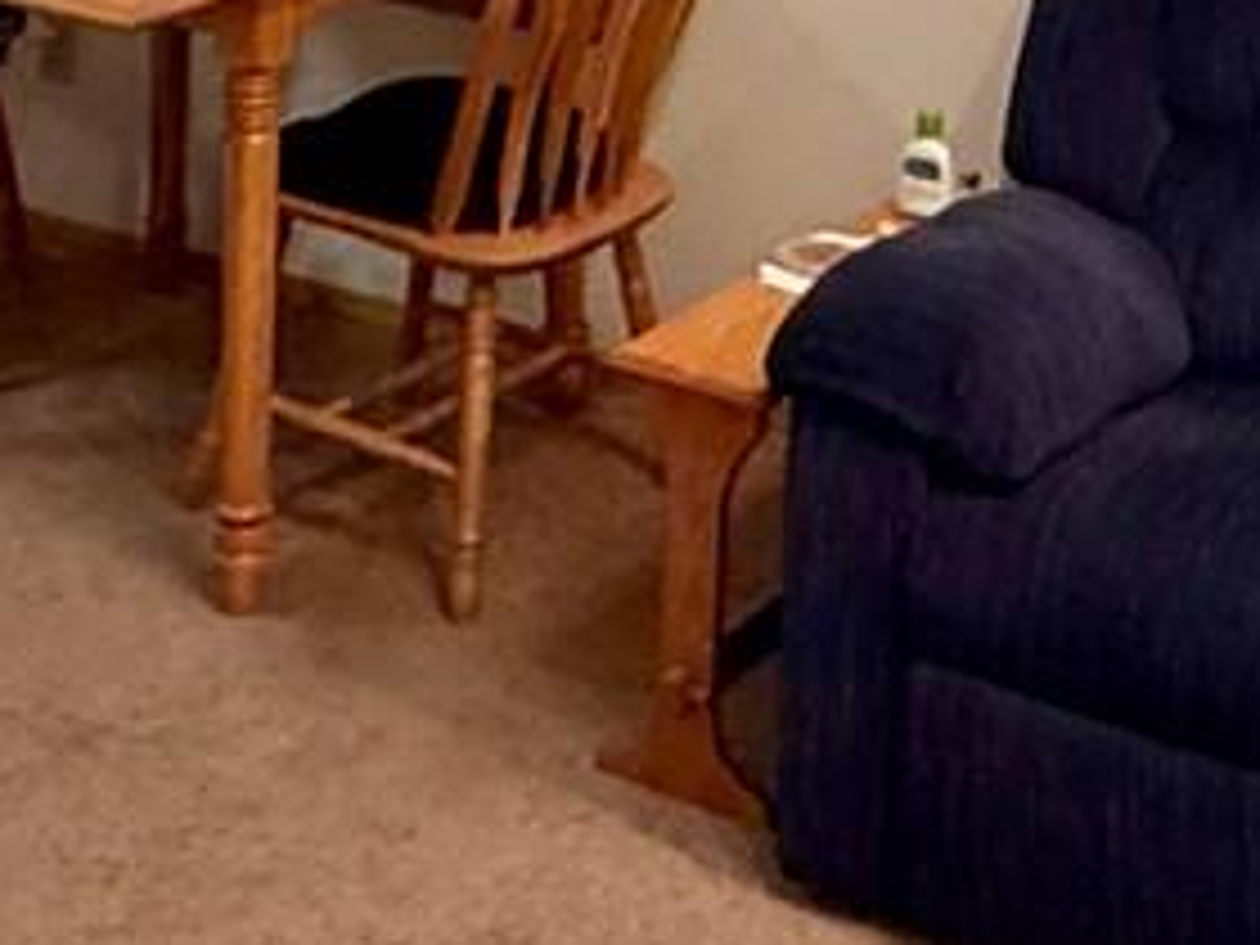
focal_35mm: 80
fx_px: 2912
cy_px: -360
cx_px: 639
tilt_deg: -7.2
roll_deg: -2.9
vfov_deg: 17.1
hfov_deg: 24.4
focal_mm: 2.22
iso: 500
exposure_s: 1/60
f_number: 2.2
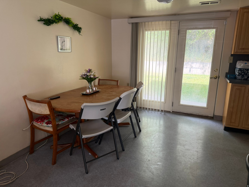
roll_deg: -0.4
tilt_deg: -13.0
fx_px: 173
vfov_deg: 56.8
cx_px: 124
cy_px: 94
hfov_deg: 71.6
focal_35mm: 24
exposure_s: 1/179
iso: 200
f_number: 1.78
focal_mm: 6.76
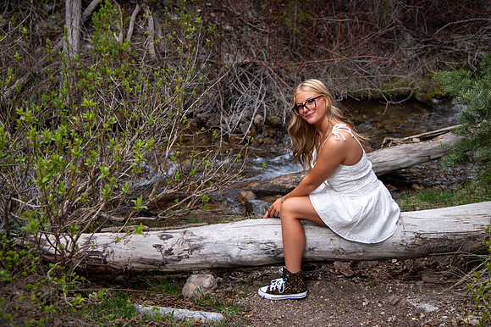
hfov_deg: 45.5
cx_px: 263
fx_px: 584
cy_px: 152
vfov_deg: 31.2
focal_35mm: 43
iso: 640
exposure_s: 1/125
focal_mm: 40
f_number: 4
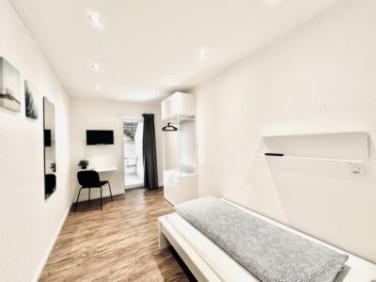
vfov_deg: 85.7
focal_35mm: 14
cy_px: 141
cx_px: 188
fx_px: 152
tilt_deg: -0.1
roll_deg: +2.0
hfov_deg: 102.1
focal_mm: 2.22
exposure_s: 1/100
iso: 160
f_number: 2.2
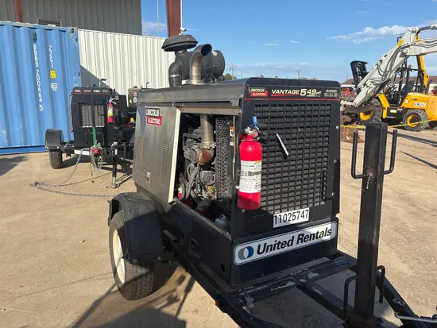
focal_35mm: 26
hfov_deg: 67.3
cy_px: 164
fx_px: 328
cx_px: 218
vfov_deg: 53.1
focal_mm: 5.96
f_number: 1.6
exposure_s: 1/3311
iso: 50
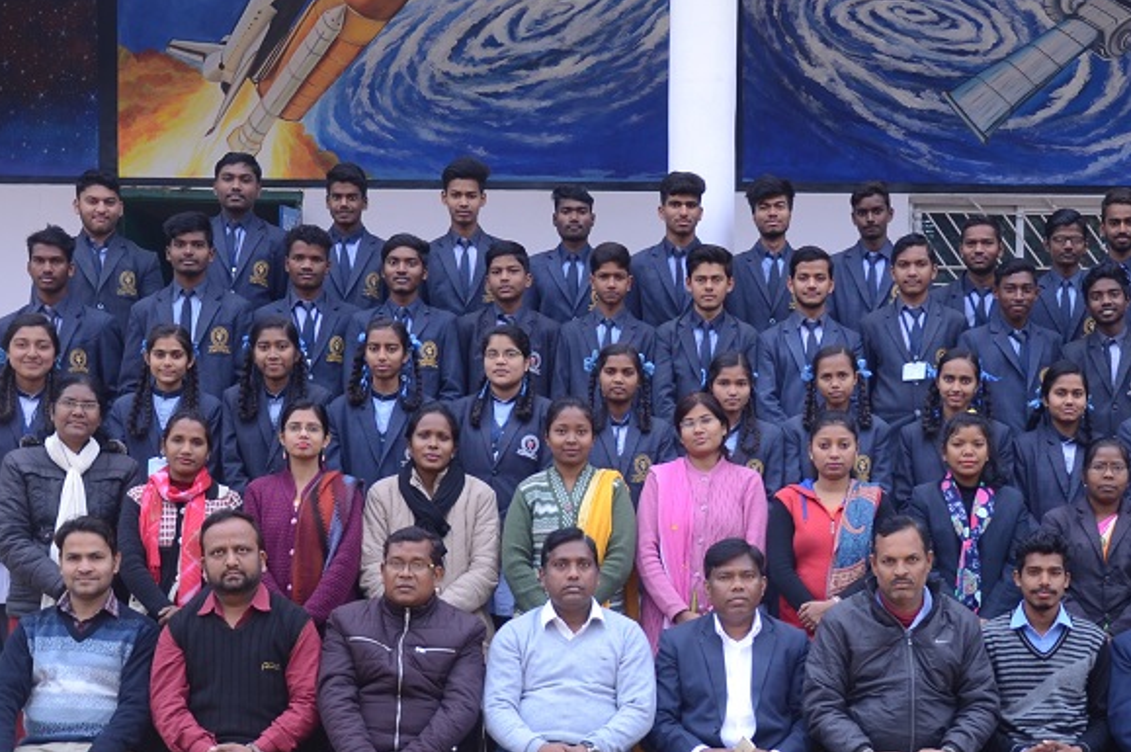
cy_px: 563
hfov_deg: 29.0
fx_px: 2166
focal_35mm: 69
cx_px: 772
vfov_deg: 19.6
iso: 250
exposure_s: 1/125
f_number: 4
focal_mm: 26
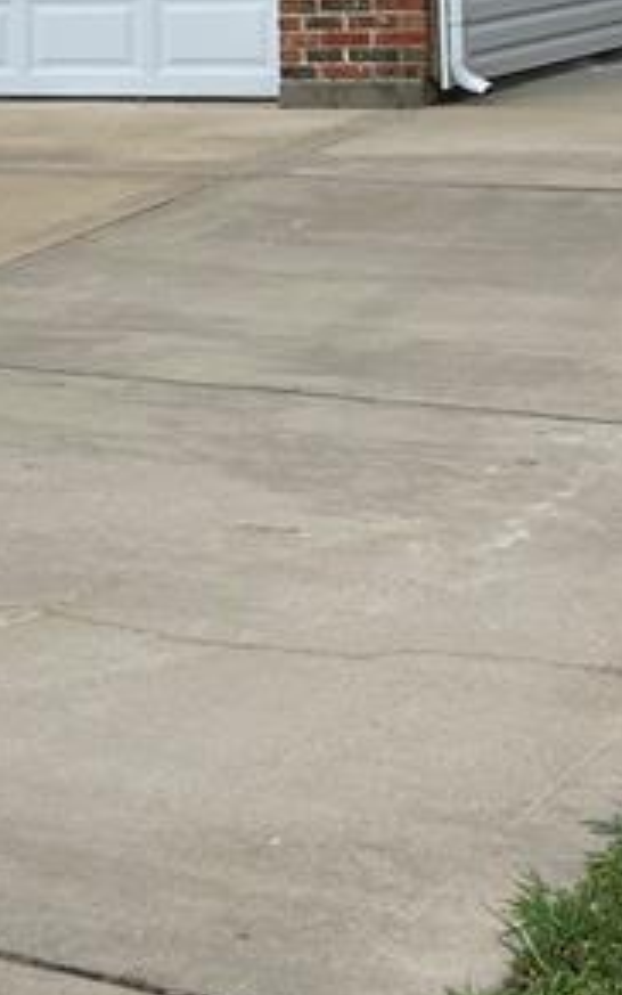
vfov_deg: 20.9
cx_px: -673
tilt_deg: +0.0
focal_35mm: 97
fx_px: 2630
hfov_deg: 11.9
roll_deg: +2.9
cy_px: 82
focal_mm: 4.25
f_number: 1.8
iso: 32
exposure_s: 1/949
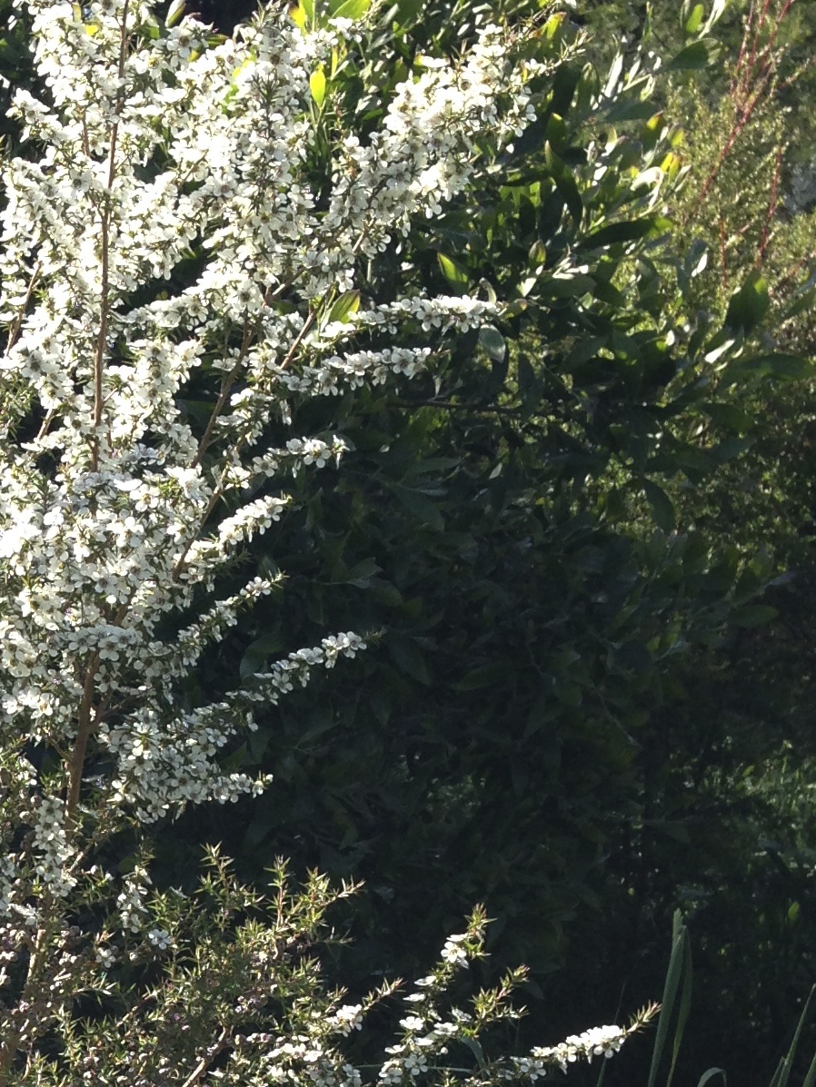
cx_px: -215
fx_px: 2828
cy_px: 993
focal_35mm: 90
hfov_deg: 15.7
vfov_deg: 21.3
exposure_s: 1/653
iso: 80
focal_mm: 4.12
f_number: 2.4
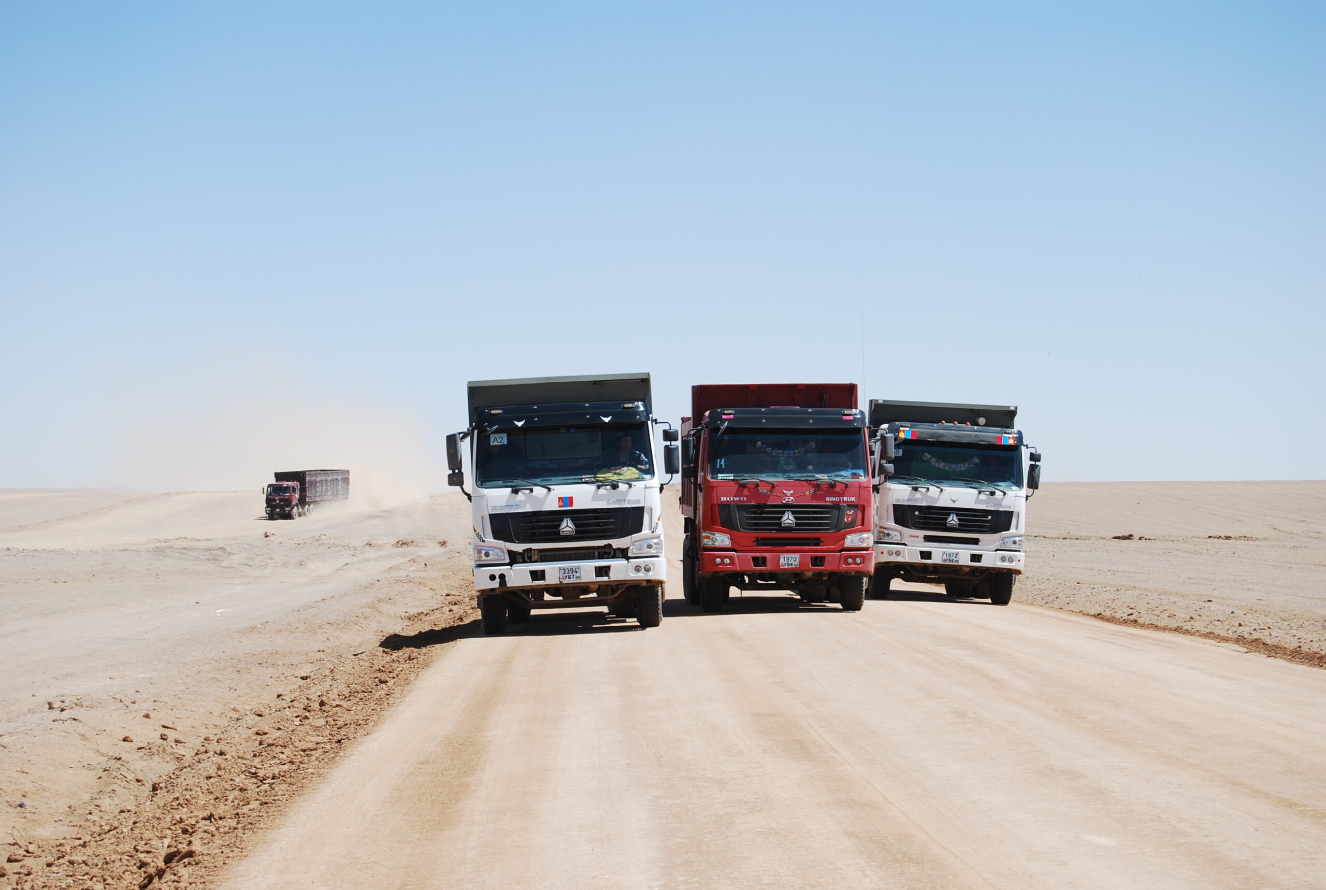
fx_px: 3045
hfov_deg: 24.6
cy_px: 445
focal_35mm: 82
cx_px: 663
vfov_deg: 16.6
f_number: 9
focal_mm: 55
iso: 100
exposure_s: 1/320
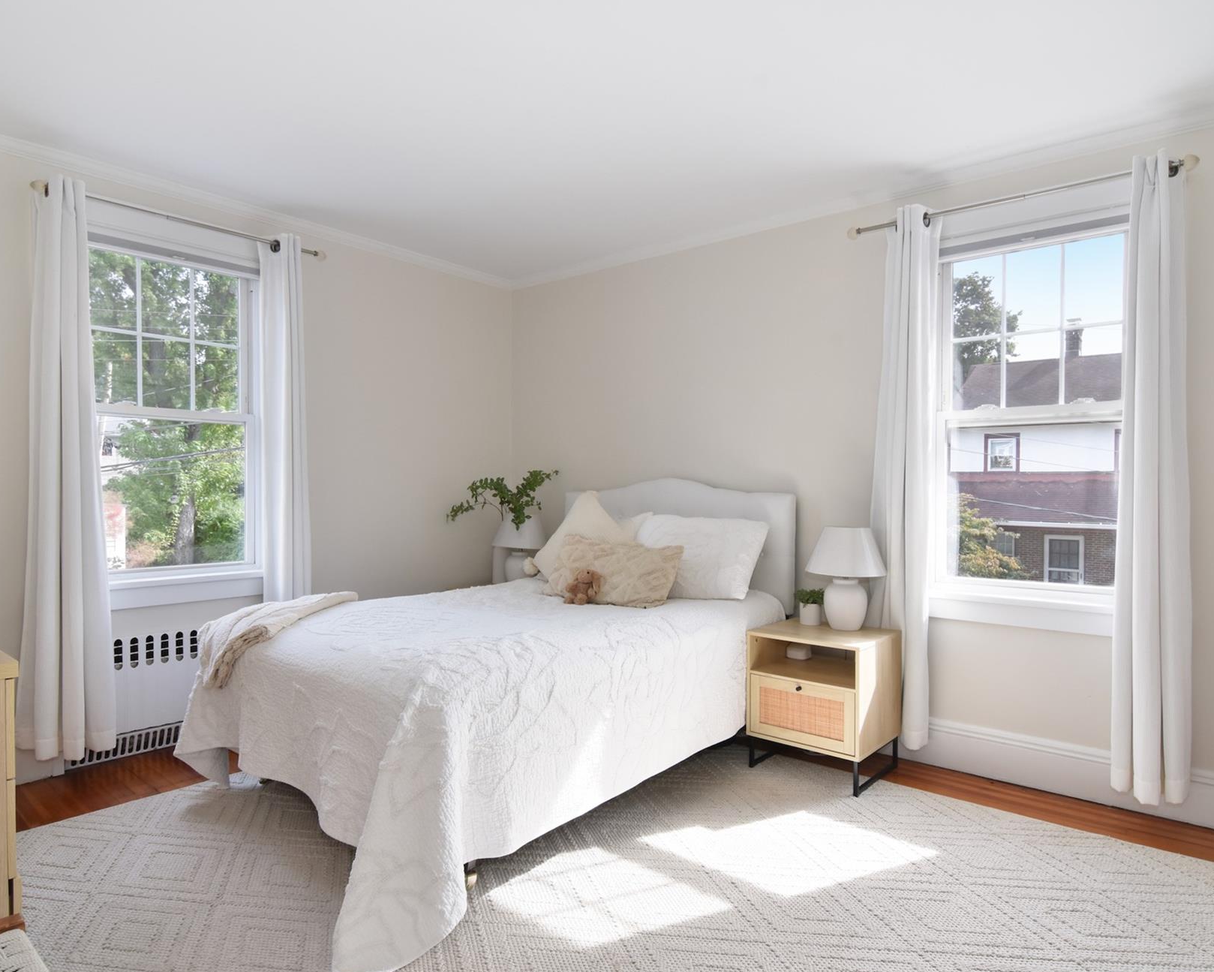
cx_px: 641
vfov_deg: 69.2
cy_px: 493
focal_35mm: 20
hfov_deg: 81.5
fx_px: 704
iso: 640
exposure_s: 1/200
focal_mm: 11
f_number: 13
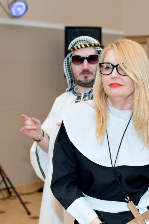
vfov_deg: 39.1
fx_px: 310
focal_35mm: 50
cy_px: 152
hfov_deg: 26.9
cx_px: 91
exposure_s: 1/320
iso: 320
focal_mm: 35
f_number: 2.8
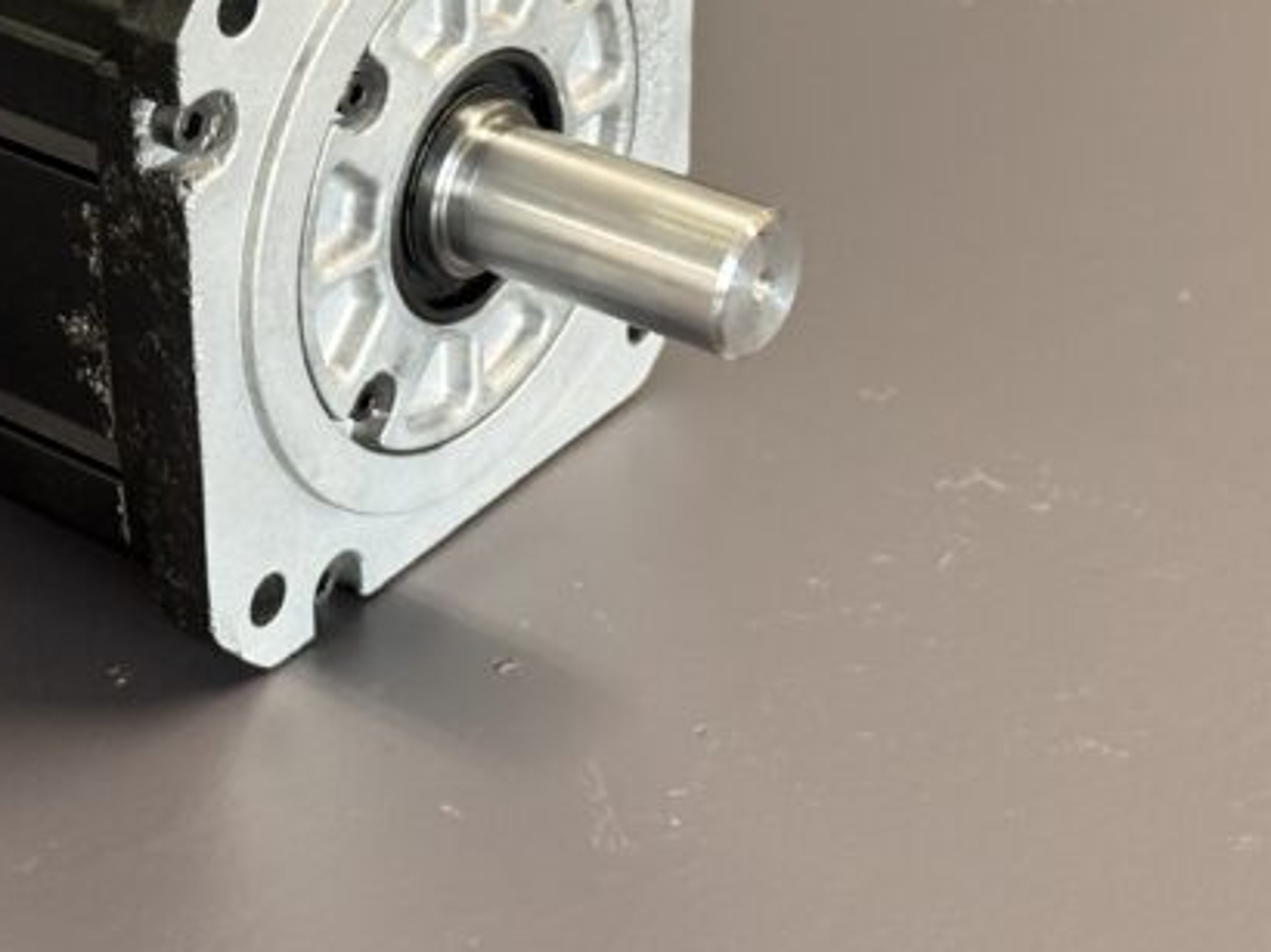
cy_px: 161
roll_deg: +1.1
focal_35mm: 90
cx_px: 211
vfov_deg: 16.3
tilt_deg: -28.4
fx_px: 3303
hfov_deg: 21.4
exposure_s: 1/33
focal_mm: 6.76
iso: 200
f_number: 1.78
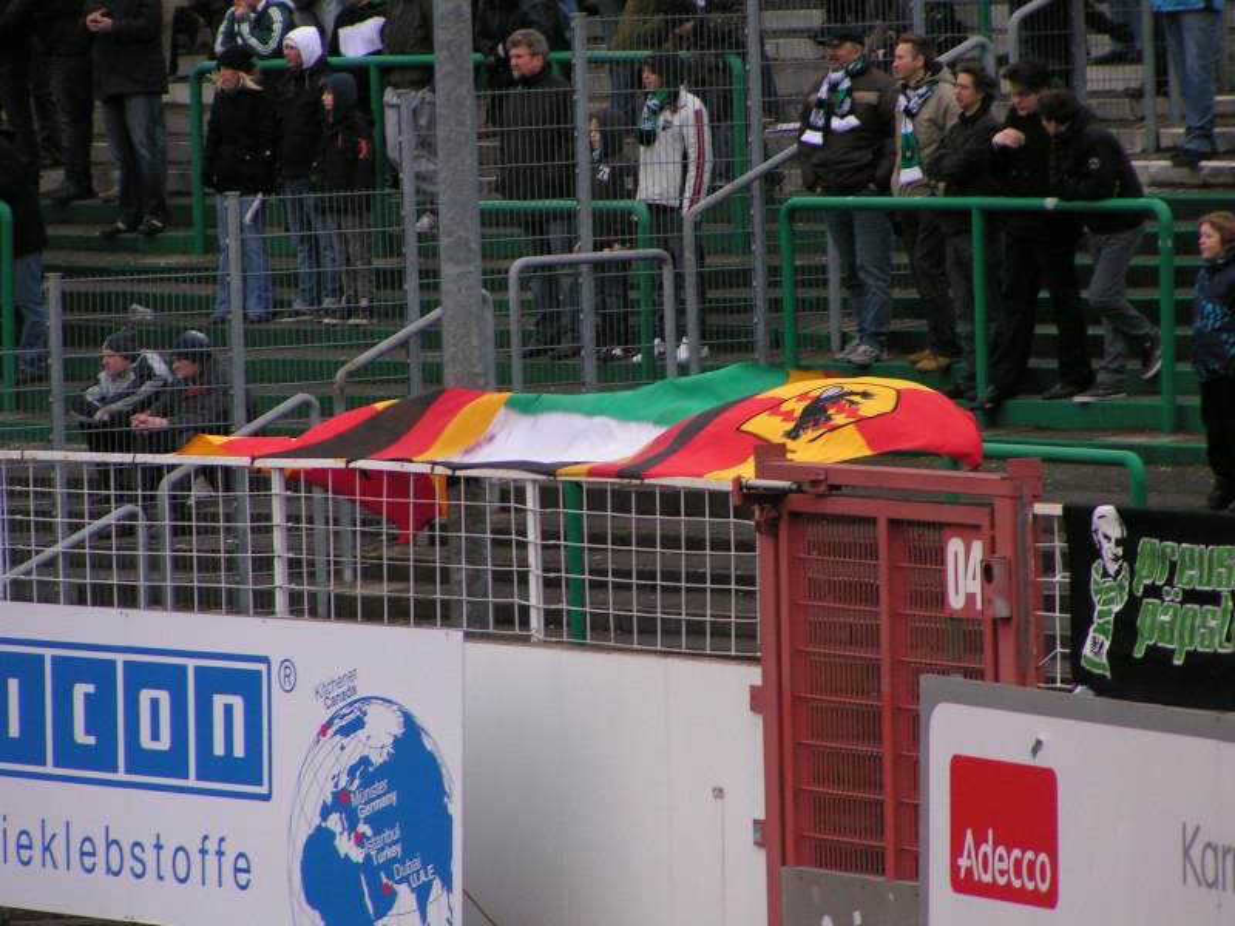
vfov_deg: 5.0
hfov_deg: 6.7
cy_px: 463
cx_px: 618
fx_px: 10596
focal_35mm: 297
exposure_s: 1/100
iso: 200
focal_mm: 45.4
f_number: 3.5
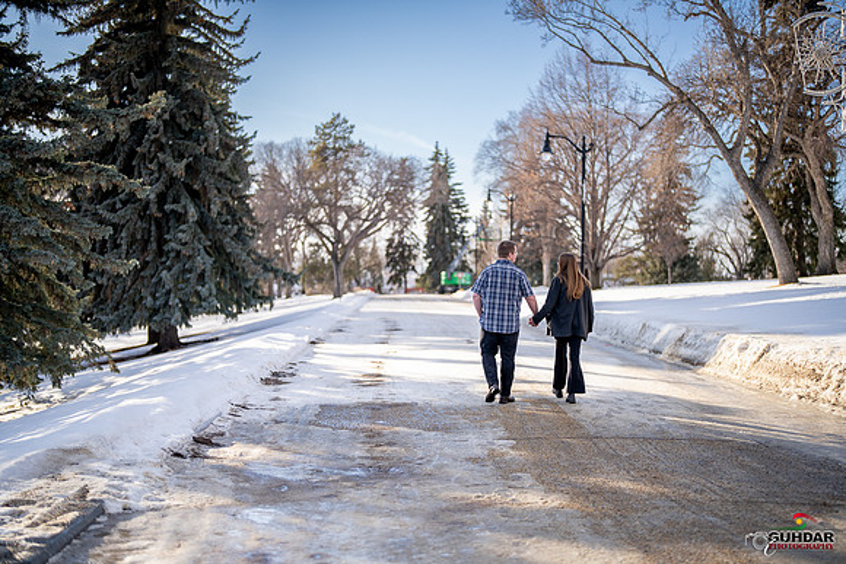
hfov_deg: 39.6
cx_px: 423
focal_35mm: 50
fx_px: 1175
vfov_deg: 27.0
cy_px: 282
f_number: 1.2
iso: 200
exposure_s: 1/6400
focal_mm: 50
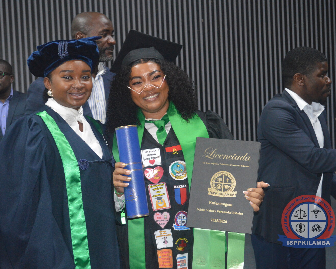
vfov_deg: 22.5
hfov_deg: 27.9
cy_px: 135
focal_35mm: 68
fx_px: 676
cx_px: 147
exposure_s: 1/60
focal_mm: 40
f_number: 5.3
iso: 2200
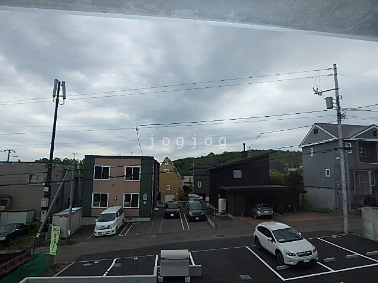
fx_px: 229
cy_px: 142
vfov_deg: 63.4
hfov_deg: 79.0
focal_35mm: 21
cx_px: 189
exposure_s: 1/1000
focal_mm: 3.7
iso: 125
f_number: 3.5
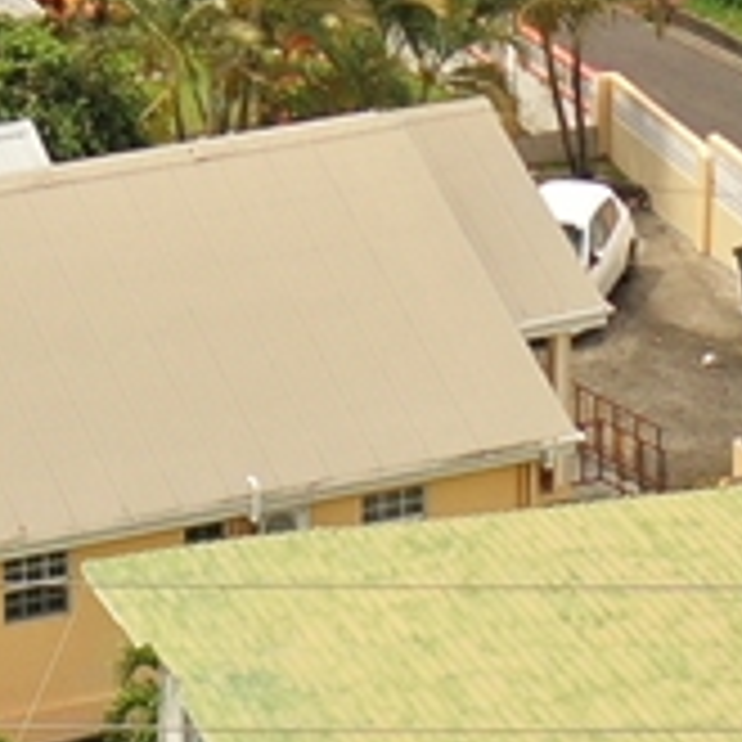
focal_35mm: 255
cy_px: -1484
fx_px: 6184
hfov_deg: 6.9
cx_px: 126
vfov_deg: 6.3
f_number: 3.2
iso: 100
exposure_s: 1/40
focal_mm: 10.26
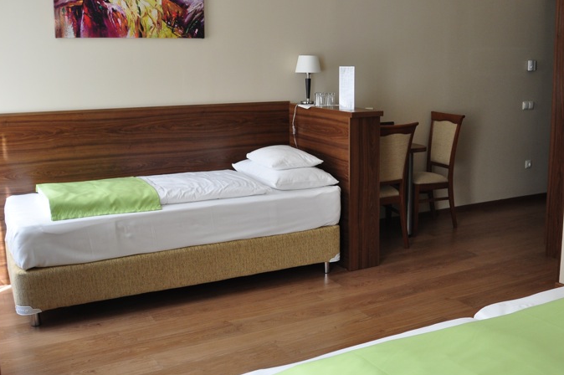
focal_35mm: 41
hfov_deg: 46.4
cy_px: 176
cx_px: 391
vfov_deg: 32.6
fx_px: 642
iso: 400
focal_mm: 18
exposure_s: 1/80
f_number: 3.5
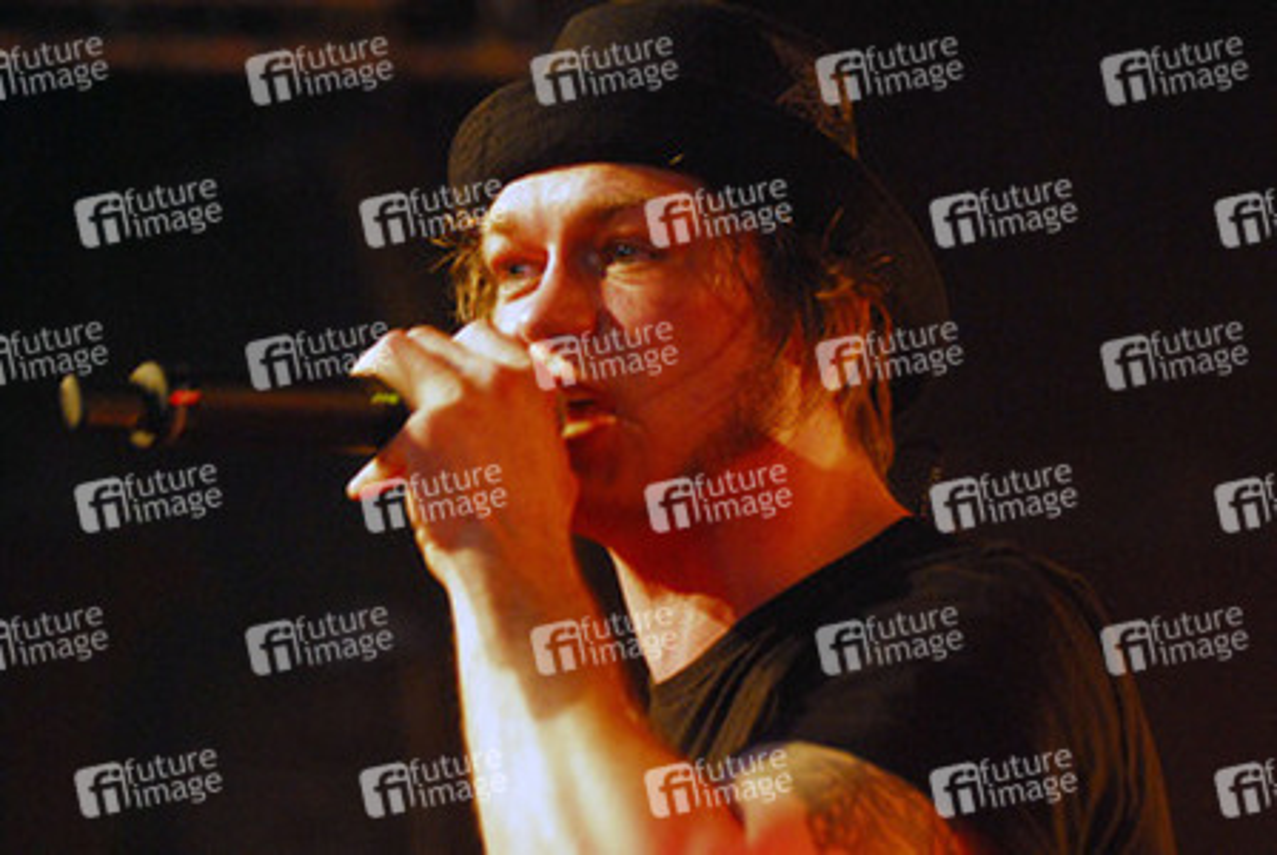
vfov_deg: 11.5
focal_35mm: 120
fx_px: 4262
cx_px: 638
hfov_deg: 17.0
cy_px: 428
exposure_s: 1/60
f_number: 2.8
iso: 1000
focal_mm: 80
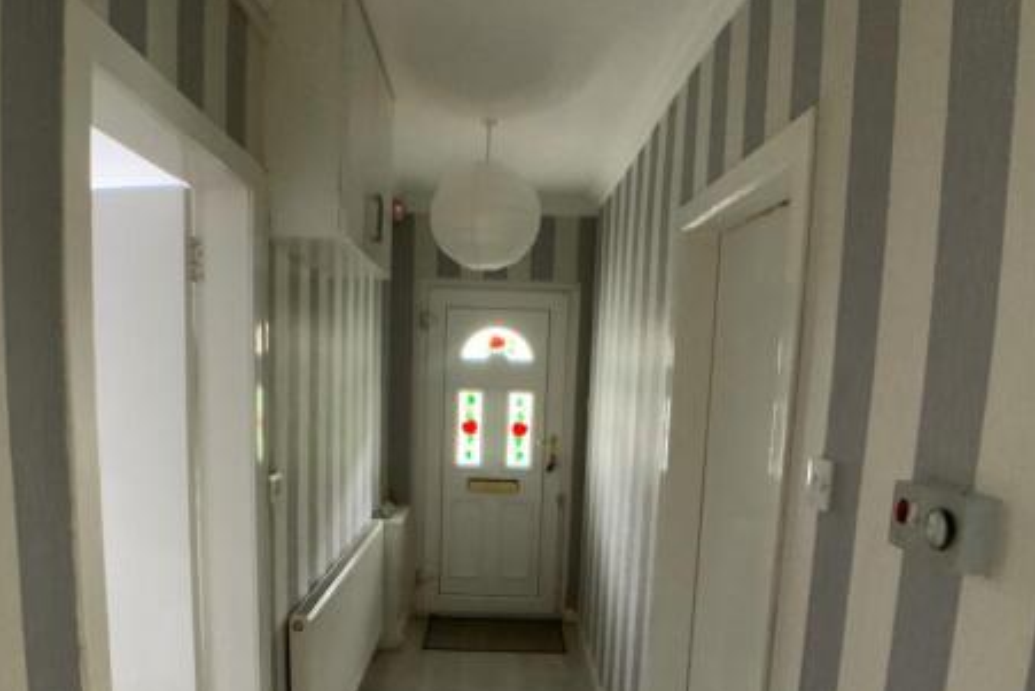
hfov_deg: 49.5
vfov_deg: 33.7
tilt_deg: -9.5
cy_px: 490
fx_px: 1122
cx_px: 497
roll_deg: -1.0
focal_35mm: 39
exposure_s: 1/33
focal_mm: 3
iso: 320
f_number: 1.8
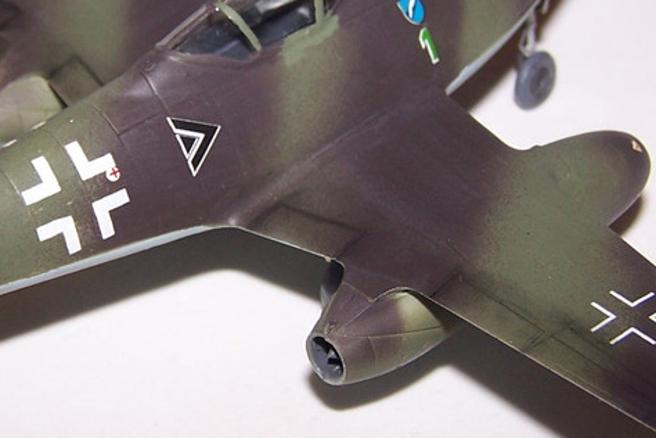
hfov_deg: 22.8
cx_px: 233
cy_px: 204
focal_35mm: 89
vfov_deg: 15.4
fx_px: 1622
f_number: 2.8
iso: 80
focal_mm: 6.3
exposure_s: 1/60
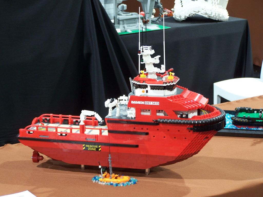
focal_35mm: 105
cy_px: 98
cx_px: 132
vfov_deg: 14.1
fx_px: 798
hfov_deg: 18.7
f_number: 3.2
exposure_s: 1/2
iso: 80
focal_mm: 17.5
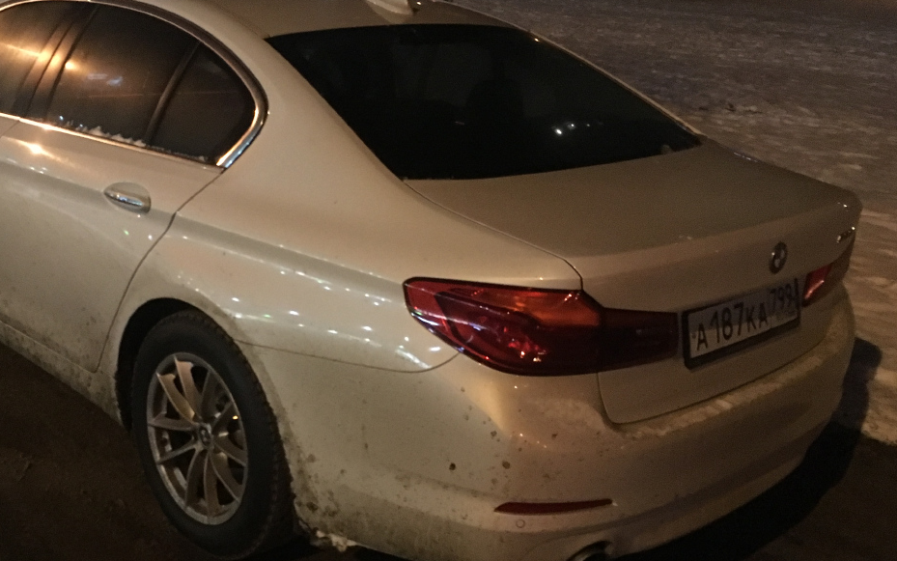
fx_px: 1051
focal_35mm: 43
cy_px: 297
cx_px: 322
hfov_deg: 45.7
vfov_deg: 29.9
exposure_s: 1/17
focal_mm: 4.15
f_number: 2.2
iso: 640
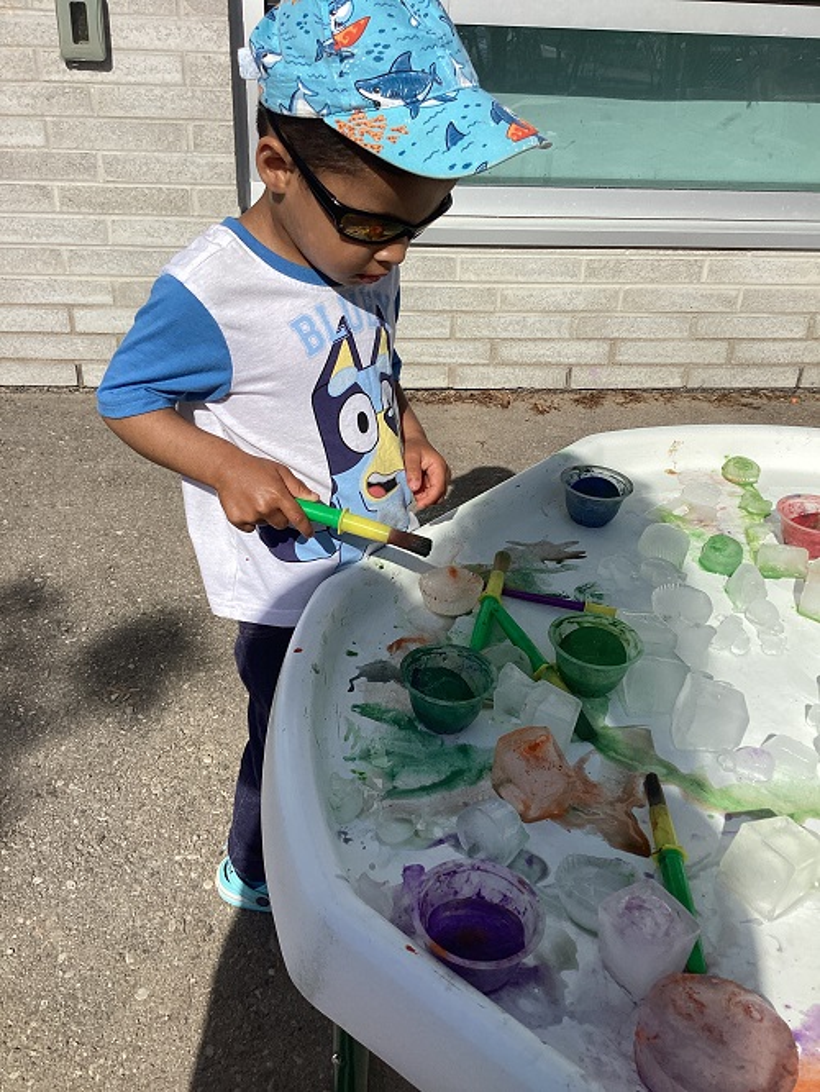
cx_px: 410
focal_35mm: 31
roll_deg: -1.8
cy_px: 546
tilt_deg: -31.3
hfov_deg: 45.5
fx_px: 978
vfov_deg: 58.3
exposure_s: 1/2632
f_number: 2.4
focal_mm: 3.3
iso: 25
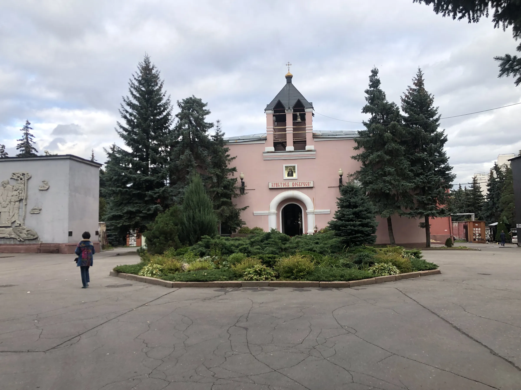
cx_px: 260
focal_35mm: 28
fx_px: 421
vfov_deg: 49.7
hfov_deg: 63.4
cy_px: 195
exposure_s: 1/410
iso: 20
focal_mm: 4
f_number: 1.8
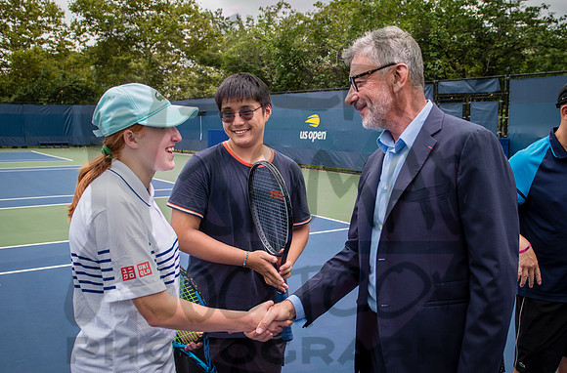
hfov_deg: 53.3
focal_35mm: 36
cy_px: 194
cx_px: 331
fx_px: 561
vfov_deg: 36.8
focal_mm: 26
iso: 200
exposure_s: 1/800
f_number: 4
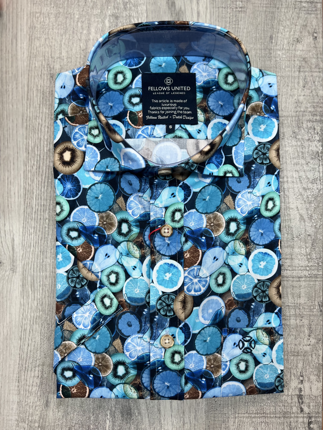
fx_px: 323
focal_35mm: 26
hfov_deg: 53.1
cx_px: 162
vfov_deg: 67.3
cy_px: 215
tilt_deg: -88.2
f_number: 1.5
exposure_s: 1/60
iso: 64
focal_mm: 5.7
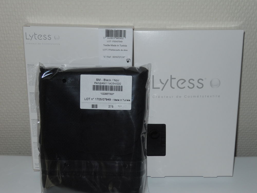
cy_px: 96
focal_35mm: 46
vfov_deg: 31.5
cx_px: 128
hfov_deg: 41.2
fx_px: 342
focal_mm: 8.3
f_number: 3.4
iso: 80
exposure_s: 1/30
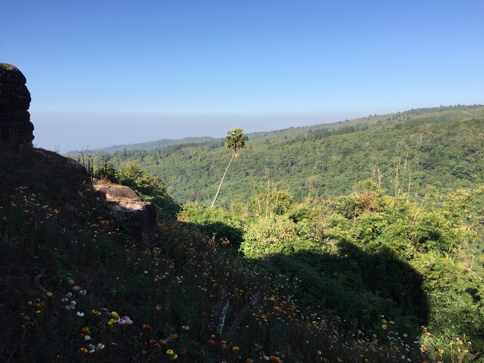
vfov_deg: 48.2
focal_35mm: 29
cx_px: 242
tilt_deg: -7.5
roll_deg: -0.2
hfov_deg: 61.7
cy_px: 182
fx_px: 405
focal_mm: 4.15
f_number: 2.2
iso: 32
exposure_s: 1/1130
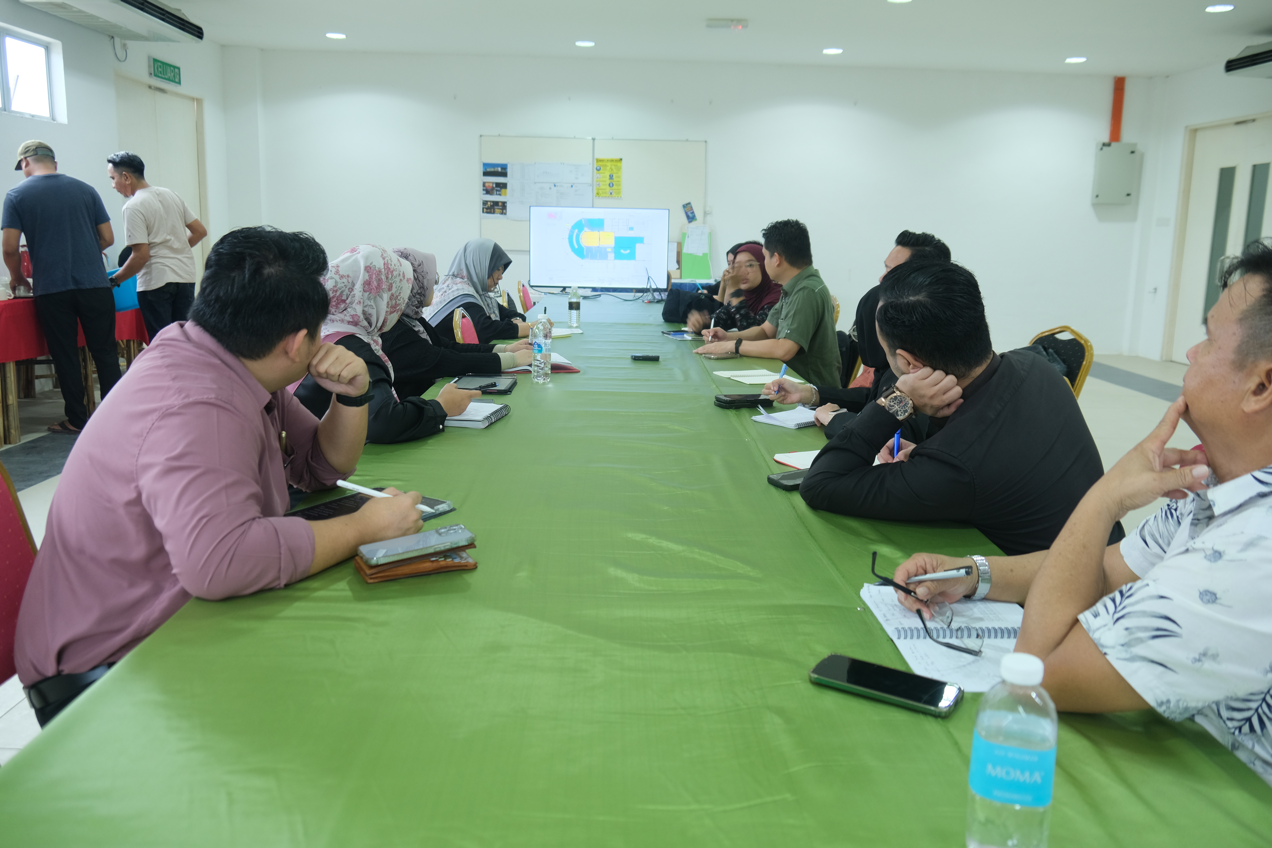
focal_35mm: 29
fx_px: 1025
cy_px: 424
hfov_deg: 63.7
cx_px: 636
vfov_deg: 45.0
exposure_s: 1/27
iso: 400
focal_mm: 19
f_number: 3.6
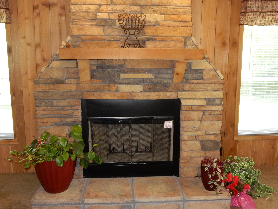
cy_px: 104
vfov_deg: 39.7
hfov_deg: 51.4
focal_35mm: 36
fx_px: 289
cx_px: 139
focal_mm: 6.4
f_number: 4.2
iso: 400
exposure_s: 1/30
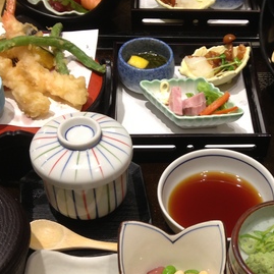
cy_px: 204
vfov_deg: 26.2
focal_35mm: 65
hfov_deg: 26.4
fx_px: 582
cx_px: 179
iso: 64
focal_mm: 4.13
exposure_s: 1/20
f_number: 2.4
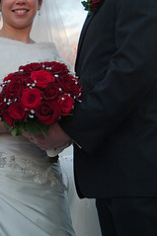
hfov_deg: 14.5
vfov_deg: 21.6
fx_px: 616
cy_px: 81
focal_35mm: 94
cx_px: 40
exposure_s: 1/800
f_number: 4.8
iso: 2000
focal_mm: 50
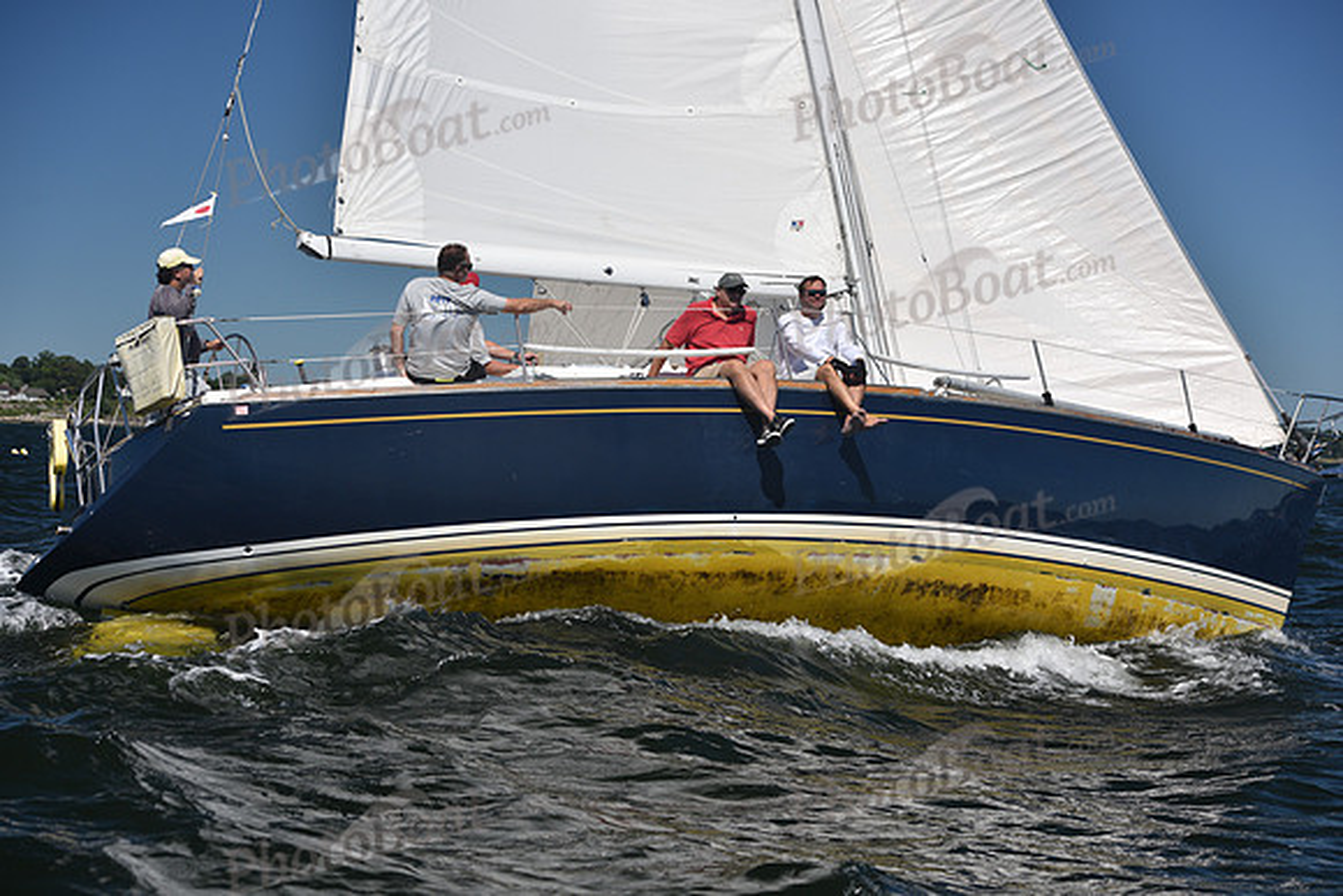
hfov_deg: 28.8
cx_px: 672
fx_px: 2612
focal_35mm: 70
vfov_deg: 19.5
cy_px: 448
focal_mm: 70
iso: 200
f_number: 5
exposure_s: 1/1000
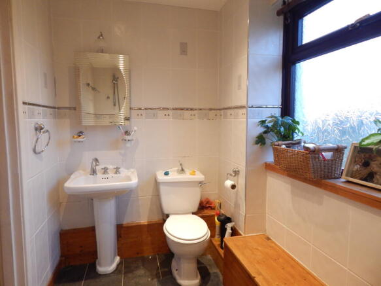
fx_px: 253
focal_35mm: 23
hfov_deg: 73.9
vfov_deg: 58.9
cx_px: 190
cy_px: 143
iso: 280
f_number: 3
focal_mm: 4
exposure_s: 1/30
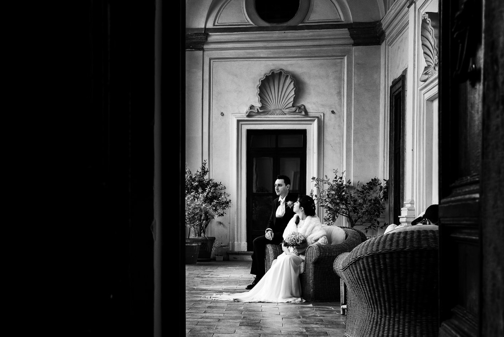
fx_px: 854
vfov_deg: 22.2
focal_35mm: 61
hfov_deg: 32.5
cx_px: 161
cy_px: 234
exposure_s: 1/160
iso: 640
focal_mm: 38
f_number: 5.6
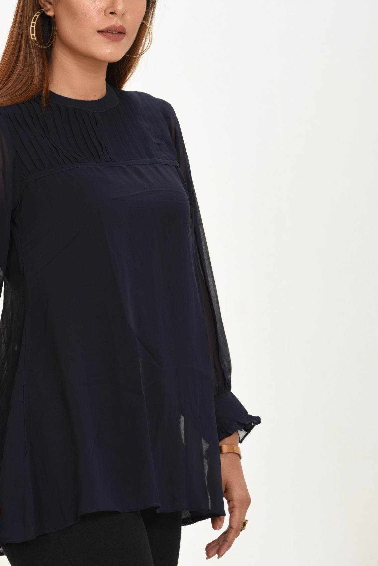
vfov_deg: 6.8
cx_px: 117
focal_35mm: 302
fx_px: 4756
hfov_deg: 4.6
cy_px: 242
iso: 200
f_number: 7.1
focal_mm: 200
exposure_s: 1/200
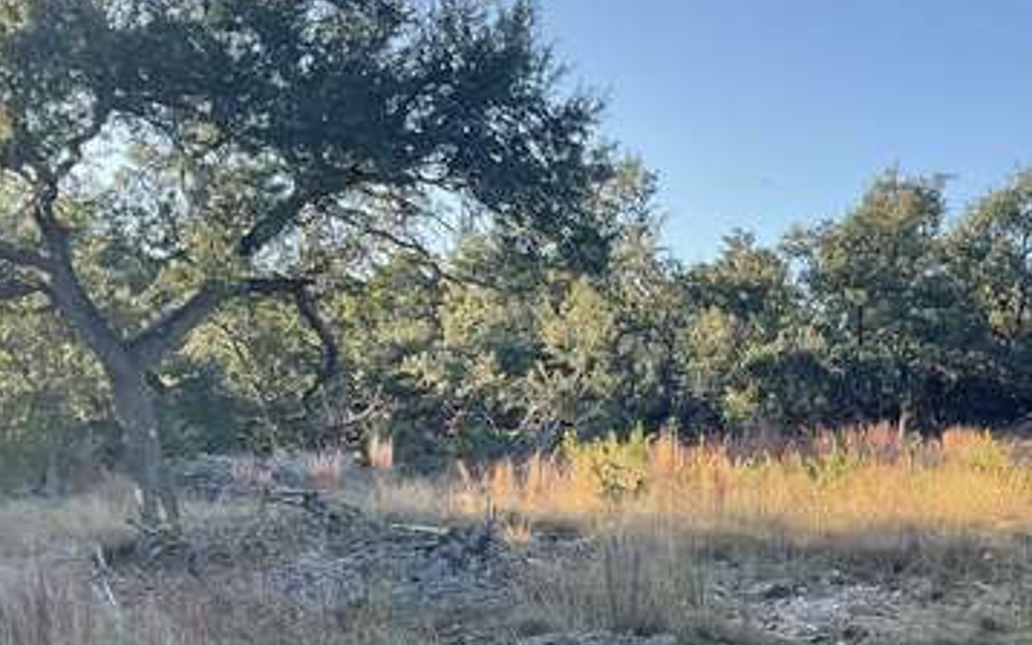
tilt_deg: -3.4
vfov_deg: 22.9
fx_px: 1547
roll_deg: -1.4
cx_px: 853
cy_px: 605
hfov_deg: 35.5
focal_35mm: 55
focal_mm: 3
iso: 16
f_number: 1.8
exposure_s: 1/232
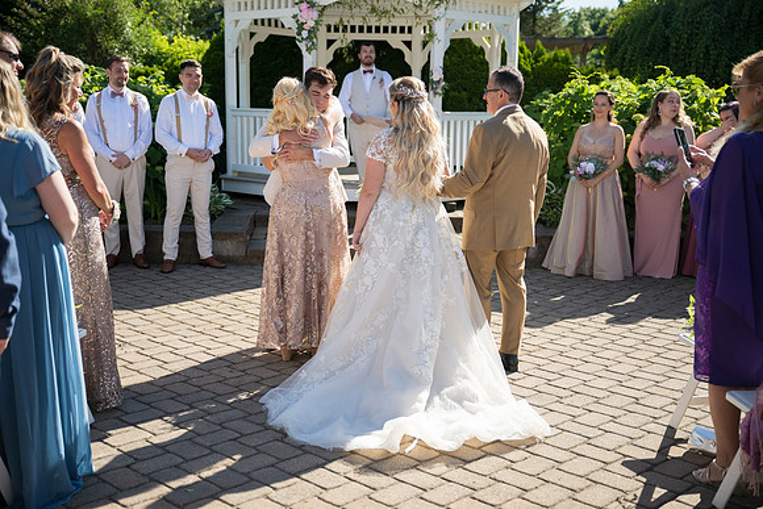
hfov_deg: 45.4
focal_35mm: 43
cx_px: 382
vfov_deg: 31.2
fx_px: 912
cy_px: 254
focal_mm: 43
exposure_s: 1/3200
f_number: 2.8
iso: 250
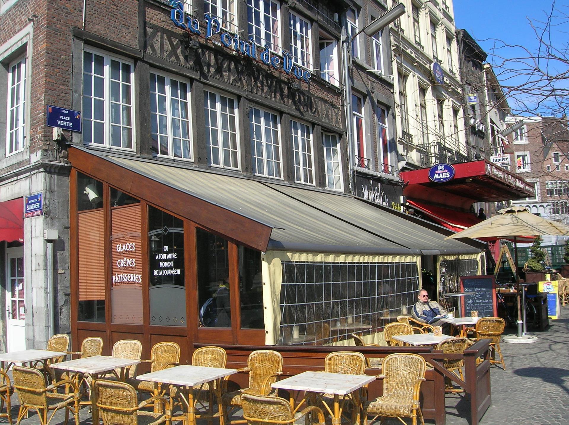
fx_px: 558
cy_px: 212
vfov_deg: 41.7
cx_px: 284
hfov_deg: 54.0
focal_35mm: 34
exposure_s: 1/354
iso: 50
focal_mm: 5.7
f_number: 4.9
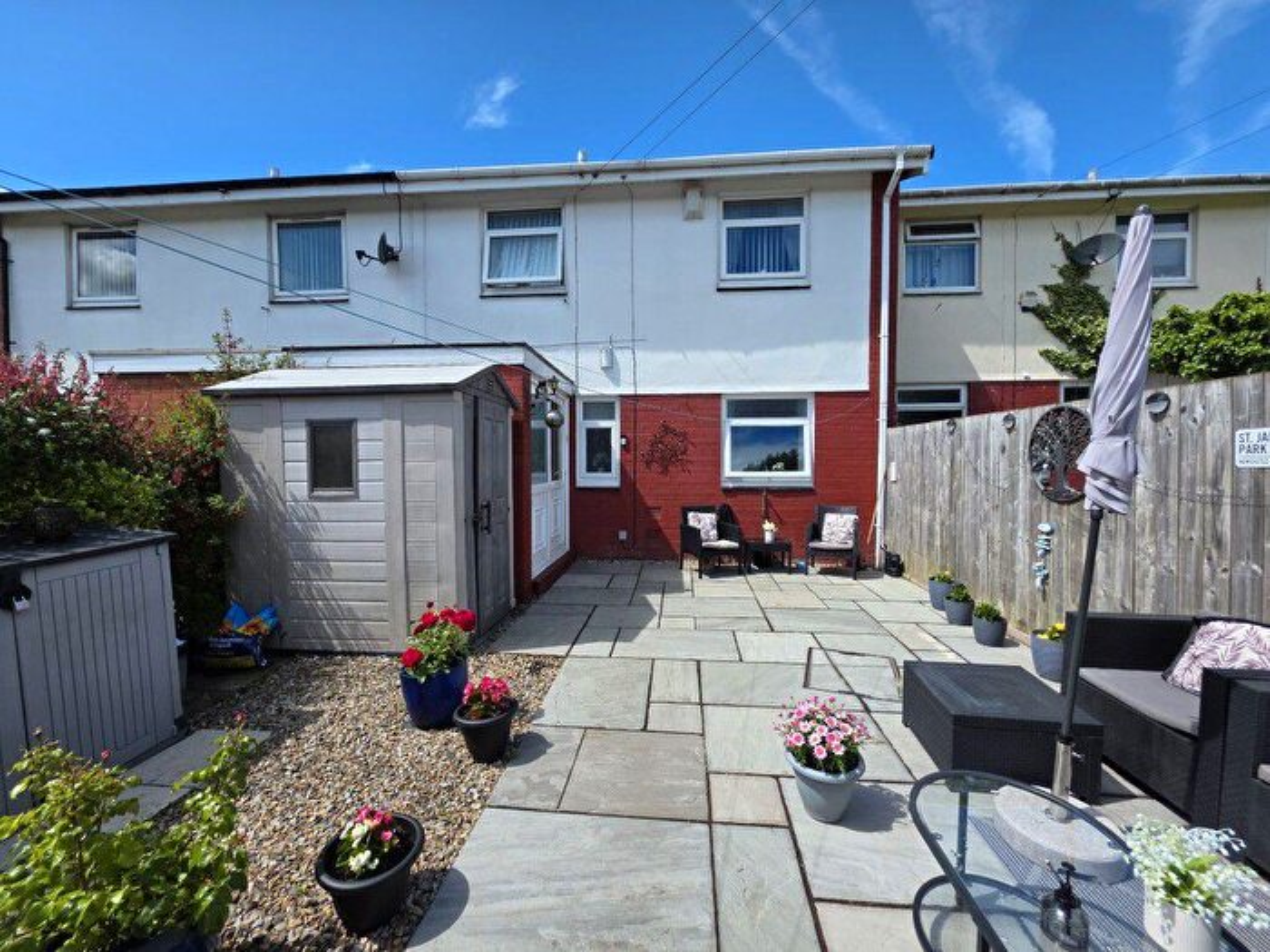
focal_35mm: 13
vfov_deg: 89.9
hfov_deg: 106.2
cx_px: 635
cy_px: 476
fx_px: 477
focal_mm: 2.2
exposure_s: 1/1567
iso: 40
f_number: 1.9
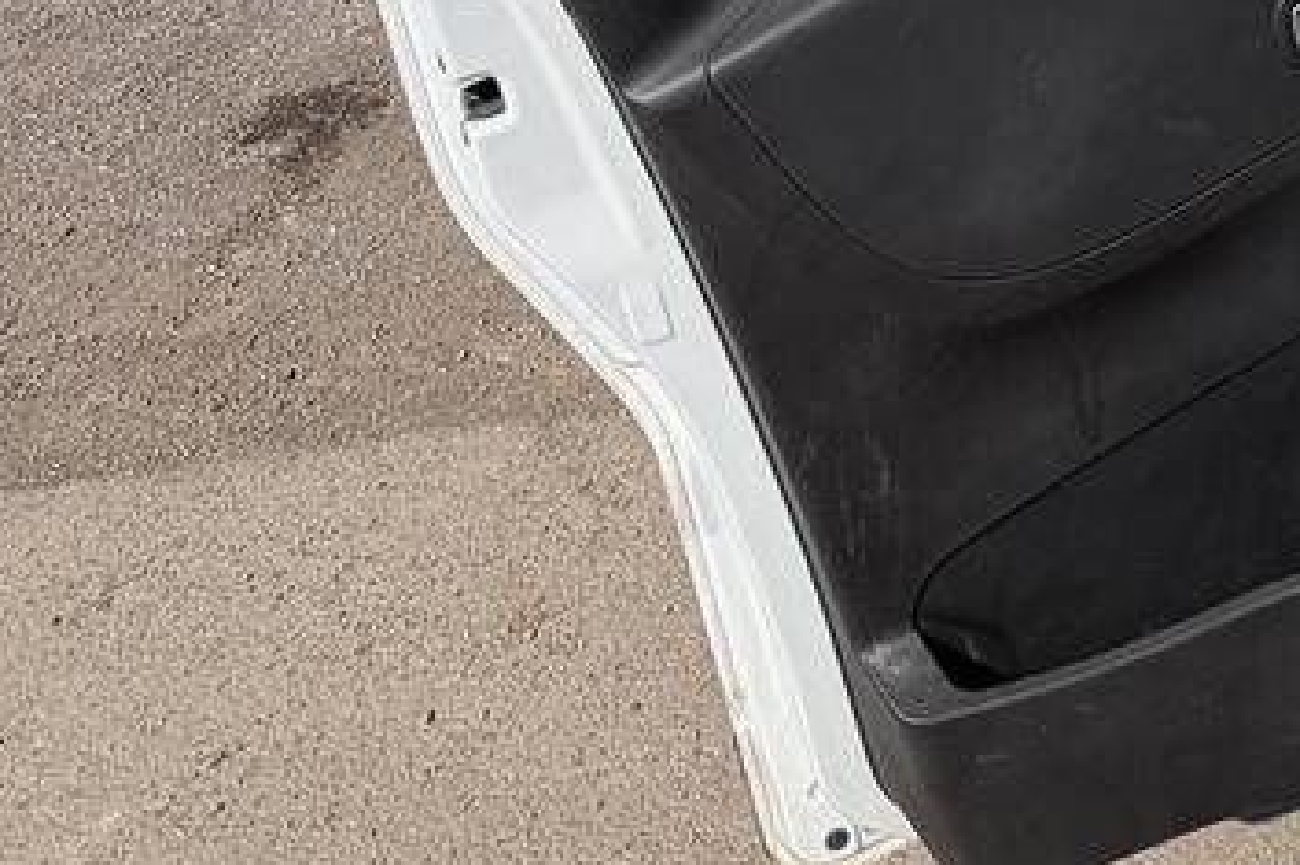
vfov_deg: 29.3
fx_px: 1335
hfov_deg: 51.2
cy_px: -247
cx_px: 840
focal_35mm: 37
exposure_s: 1/1198
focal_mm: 2.22
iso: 40
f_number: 2.2
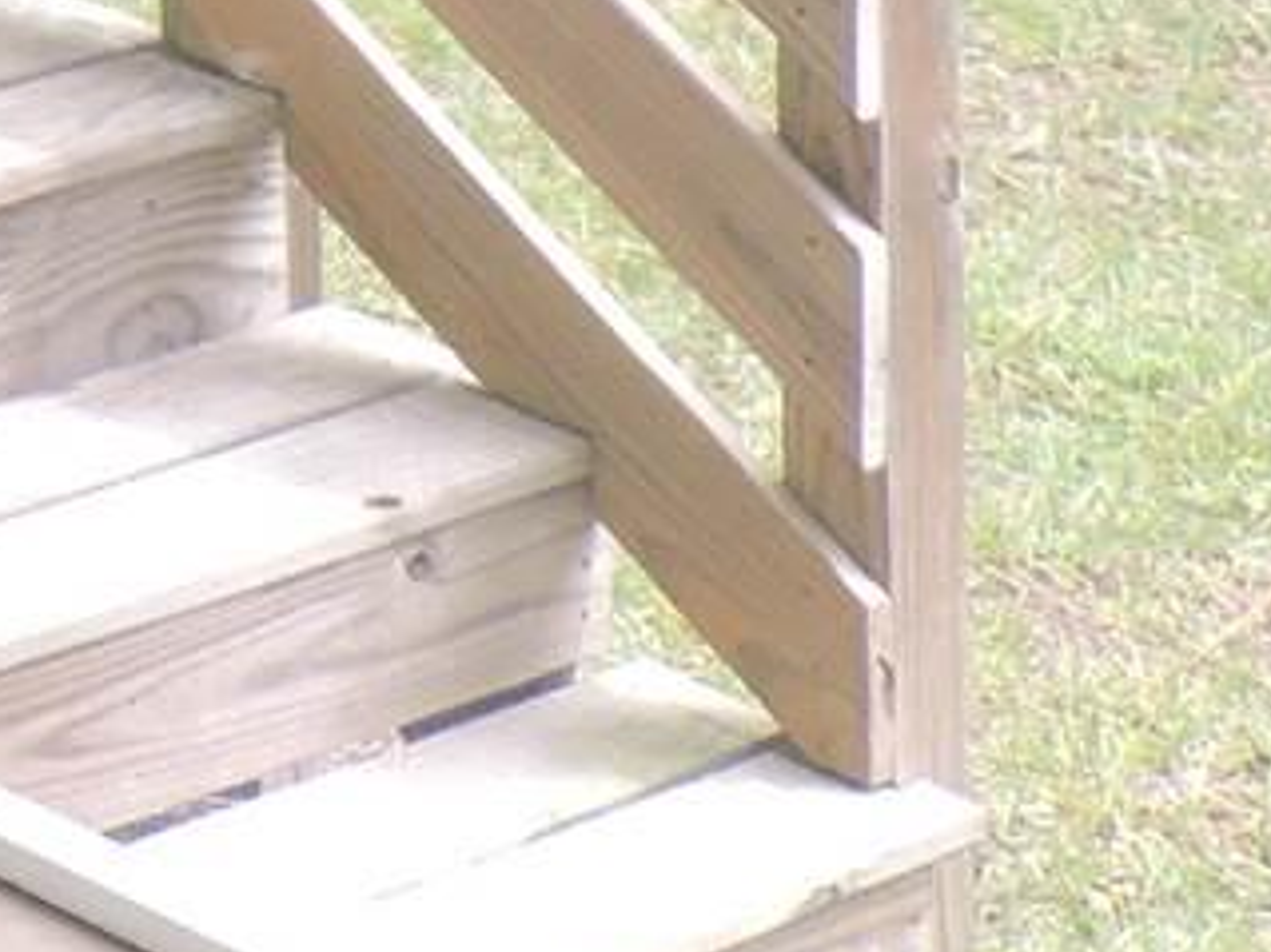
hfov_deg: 10.7
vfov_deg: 8.2
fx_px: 5652
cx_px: -1936
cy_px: -1872
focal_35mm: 154
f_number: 3
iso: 100
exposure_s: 1/80
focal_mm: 4.3
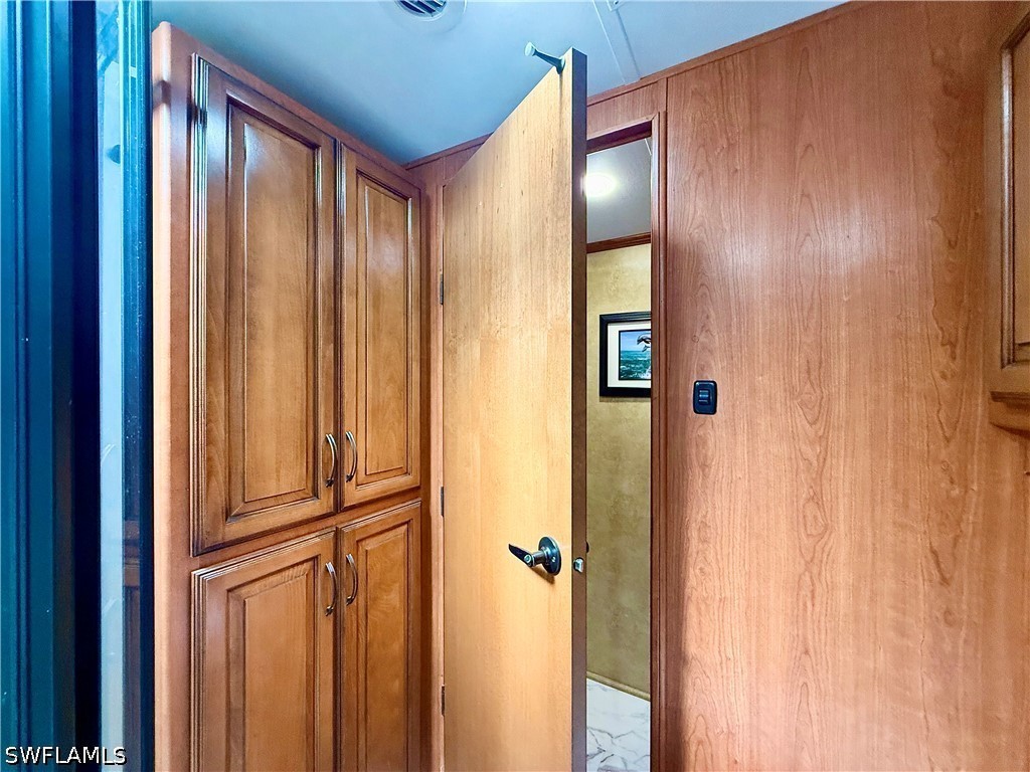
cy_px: 386
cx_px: 515
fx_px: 417
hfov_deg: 102.1
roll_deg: -0.5
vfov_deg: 85.7
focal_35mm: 14
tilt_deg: +0.4
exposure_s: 1/61
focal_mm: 2.22
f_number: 2.2
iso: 320
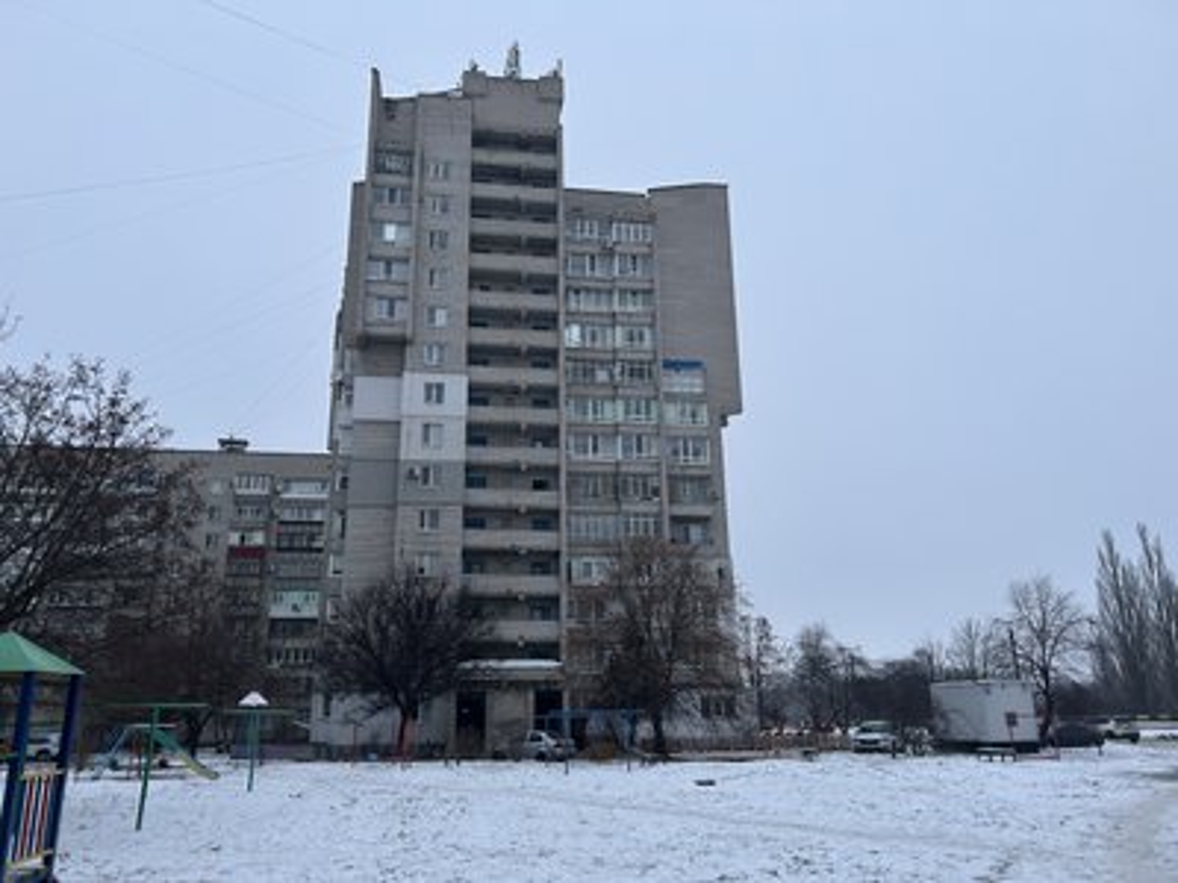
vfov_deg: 53.1
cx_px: 589
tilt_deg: +16.7
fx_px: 885
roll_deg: +0.7
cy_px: 442
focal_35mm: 26
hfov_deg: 67.3
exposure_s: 1/60
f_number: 1.5
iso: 200
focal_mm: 5.7
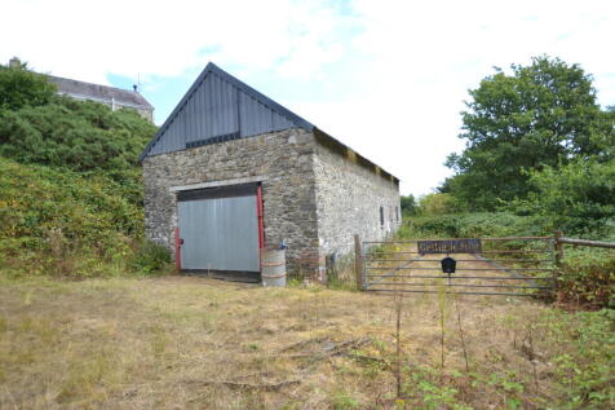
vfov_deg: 63.2
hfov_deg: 85.4
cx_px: 308
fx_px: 333
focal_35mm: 20
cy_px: 205
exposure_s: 1/1000
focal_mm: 13
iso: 280
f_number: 3.5
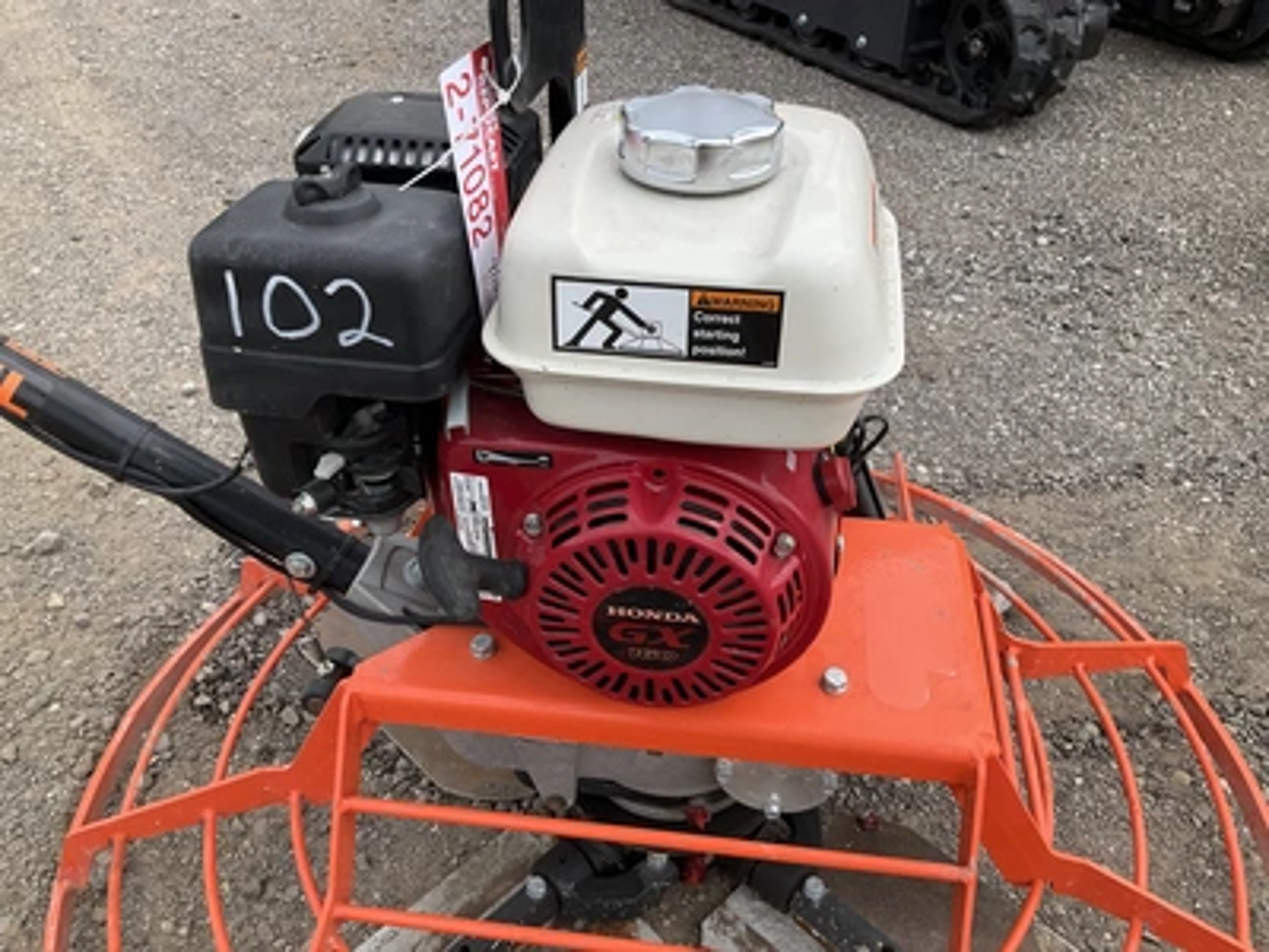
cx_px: 634
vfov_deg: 48.2
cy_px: 476
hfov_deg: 61.7
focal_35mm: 29
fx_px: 1063
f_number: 1.8
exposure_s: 1/997
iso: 25
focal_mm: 3
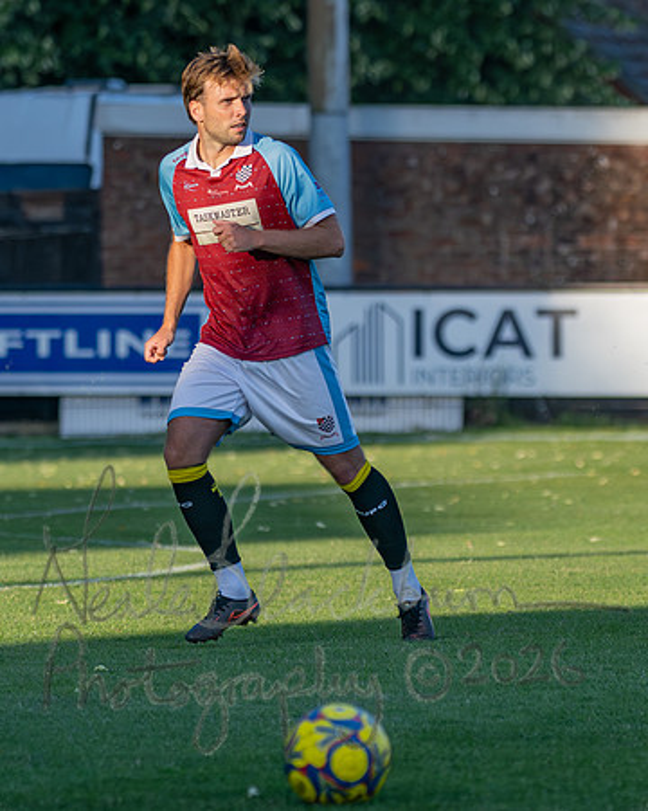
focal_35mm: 401
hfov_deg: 3.9
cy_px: 348
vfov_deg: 4.8
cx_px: 468
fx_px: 9614
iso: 400
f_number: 2.8
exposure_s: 1/4000
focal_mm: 160
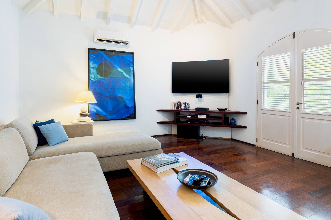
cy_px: 110
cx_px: 166
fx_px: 184
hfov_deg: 84.0
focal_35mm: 20
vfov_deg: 61.9
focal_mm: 20
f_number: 11
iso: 100
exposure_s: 2
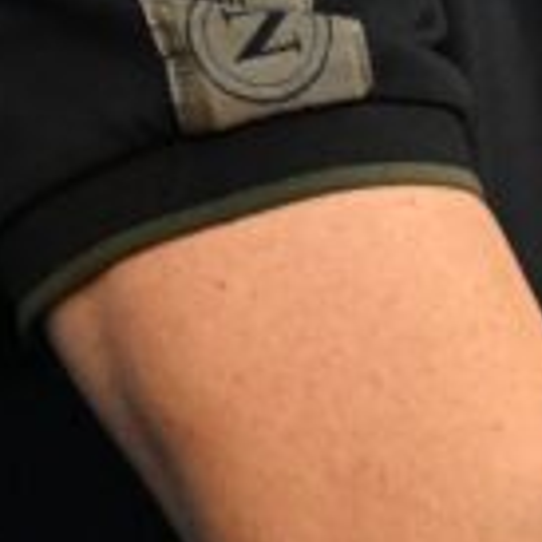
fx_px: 17998
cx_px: 352
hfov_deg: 1.7
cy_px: -591
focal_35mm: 1016
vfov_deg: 1.7
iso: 3200
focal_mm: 160
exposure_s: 1/250
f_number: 4
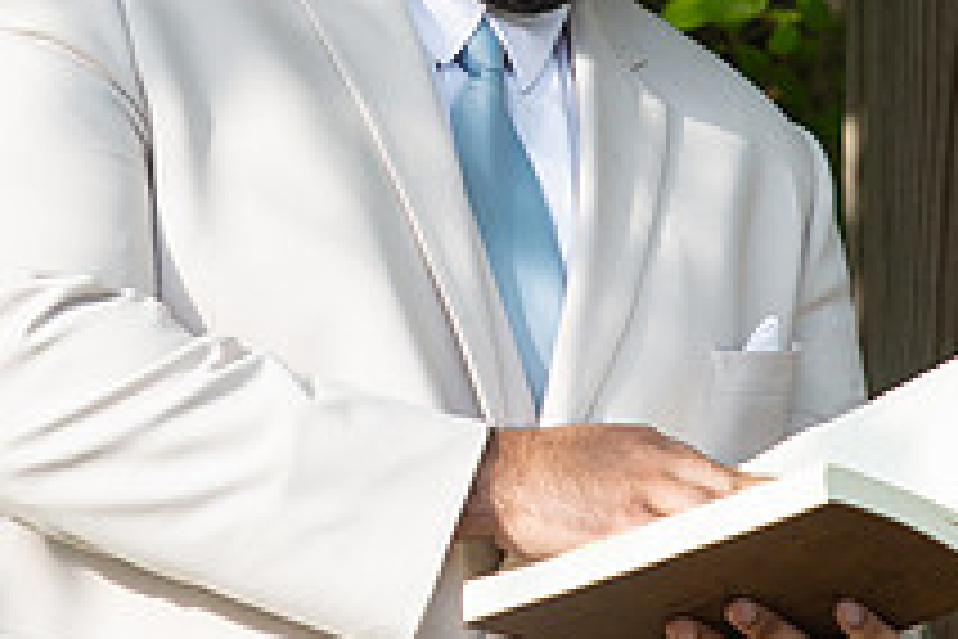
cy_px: 107
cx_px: 392
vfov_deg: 5.3
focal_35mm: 257
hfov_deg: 8.0
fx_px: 6839
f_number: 6.3
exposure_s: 1/640
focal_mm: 85
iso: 640
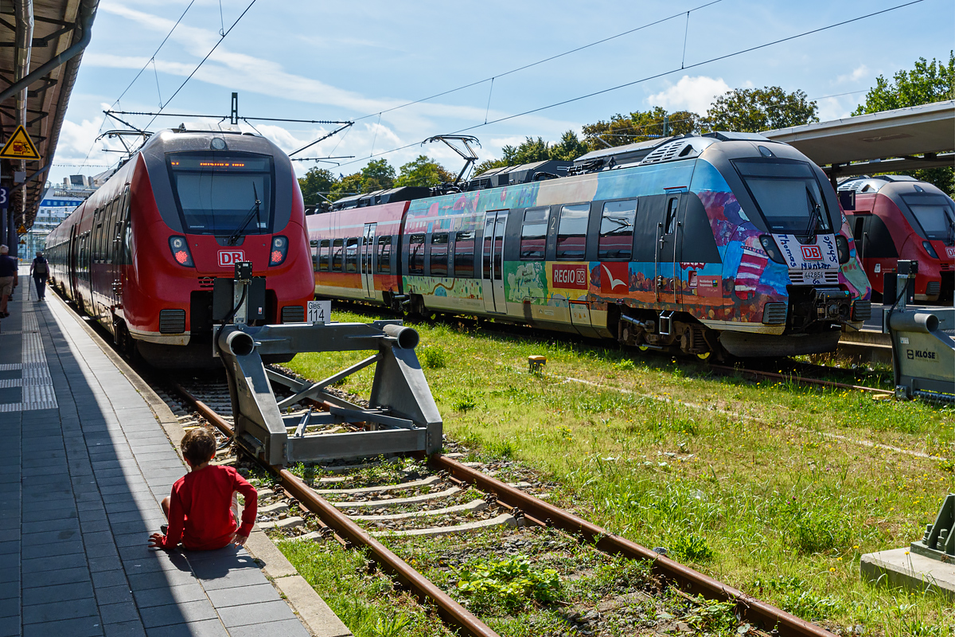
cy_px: 318
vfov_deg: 40.0
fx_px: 875
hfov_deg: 57.2
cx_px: 478
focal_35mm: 33
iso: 200
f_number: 8
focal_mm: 22
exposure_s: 1/1000
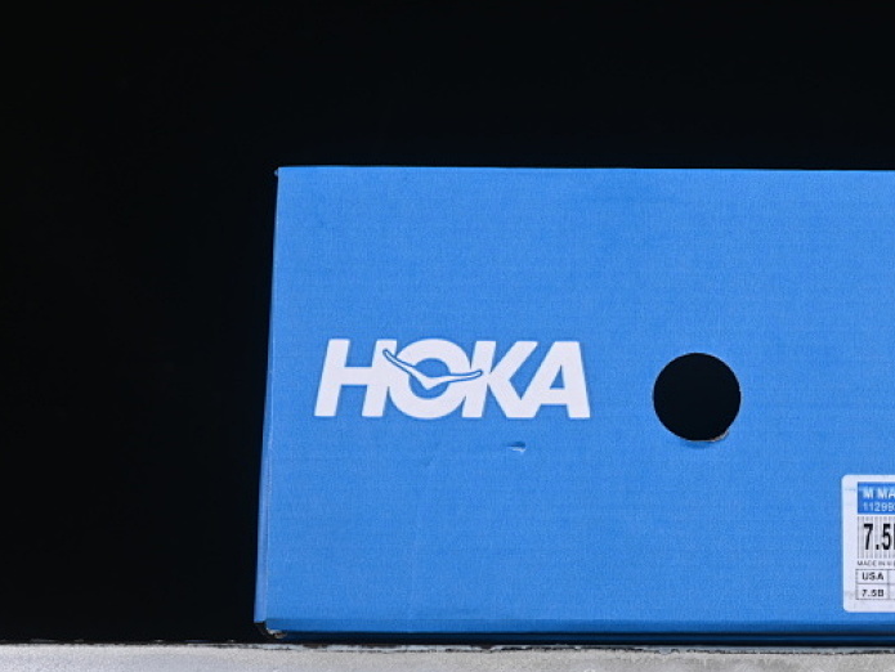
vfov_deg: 13.2
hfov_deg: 17.5
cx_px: 680
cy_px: 359
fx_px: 2897
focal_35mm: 112
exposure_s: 1/60
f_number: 8
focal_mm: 50
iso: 160
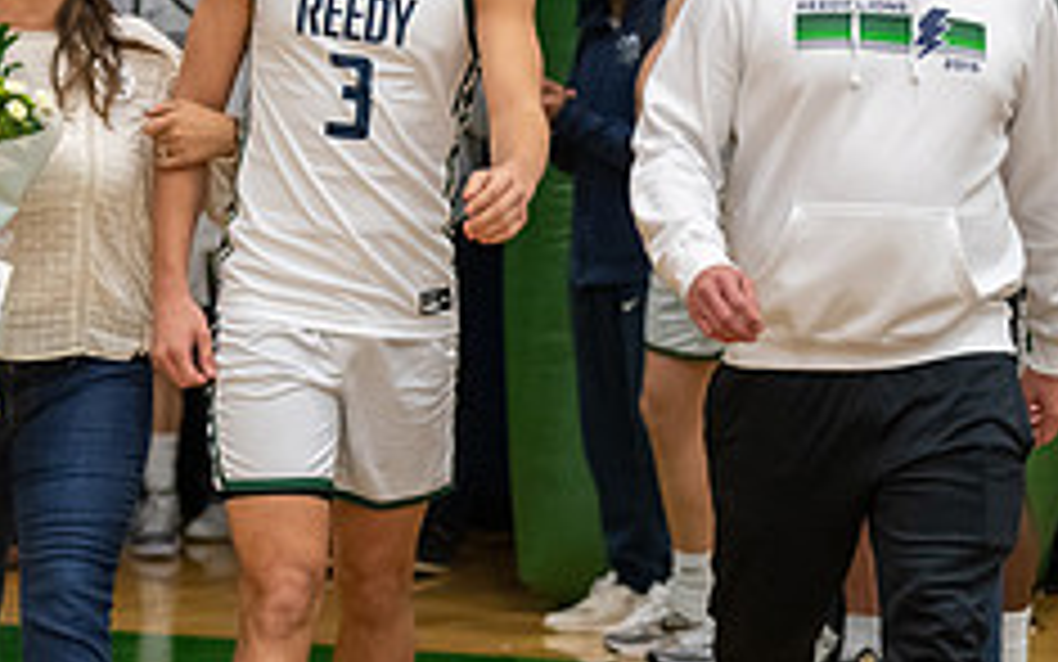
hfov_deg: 9.9
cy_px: 218
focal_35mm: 212
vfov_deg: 6.2
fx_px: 6114
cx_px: 337
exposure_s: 1/320
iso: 4000
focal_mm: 70
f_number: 2.8
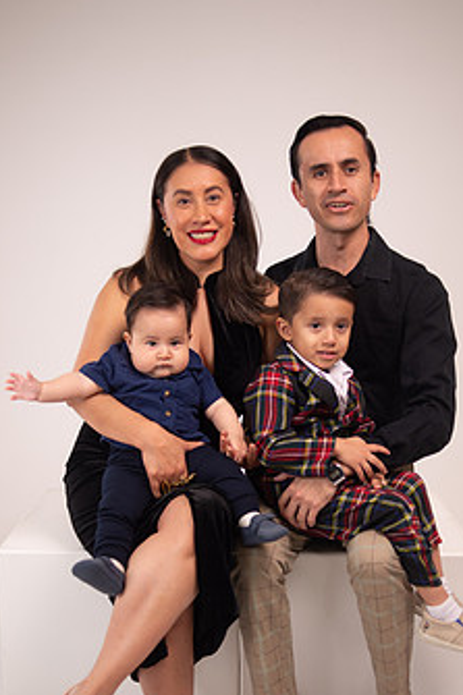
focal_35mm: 47
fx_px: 908
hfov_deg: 28.6
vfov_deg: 41.5
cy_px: 446
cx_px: 272
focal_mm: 35
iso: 320
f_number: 3.2
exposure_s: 1/400
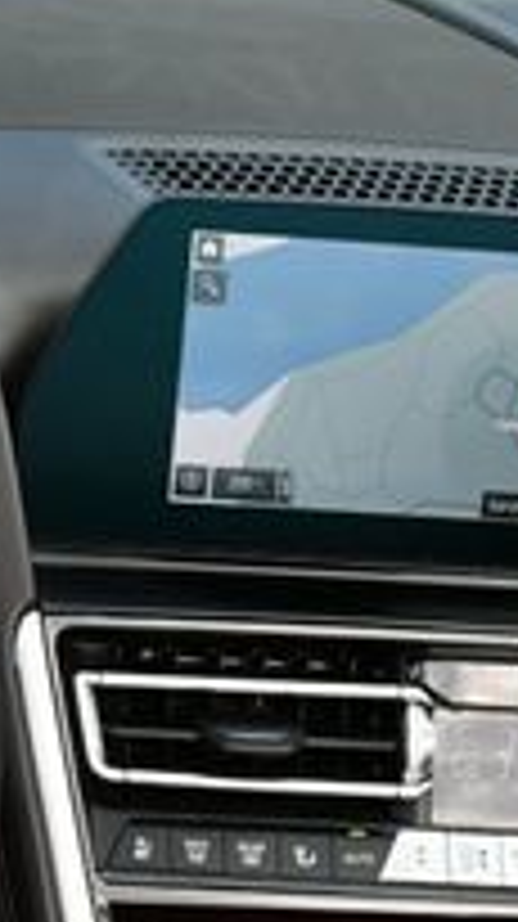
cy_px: 841
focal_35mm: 118
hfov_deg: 10.1
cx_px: -144
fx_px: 2887
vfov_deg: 17.9
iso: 360
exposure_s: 1/250
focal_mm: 18
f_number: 5.6
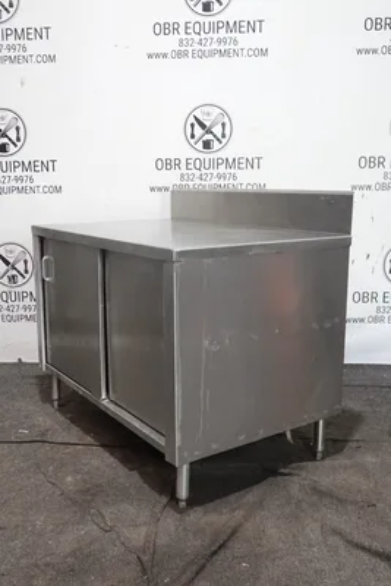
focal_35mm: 36
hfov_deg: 36.9
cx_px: 196
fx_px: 586
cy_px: 293
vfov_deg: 53.1
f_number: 3.5
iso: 1000
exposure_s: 1/40
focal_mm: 13.29
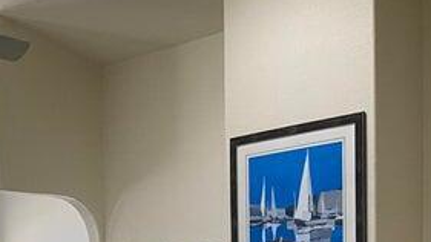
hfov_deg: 24.3
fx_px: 983
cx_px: 77
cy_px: 360
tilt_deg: -2.2
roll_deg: +0.7
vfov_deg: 13.3
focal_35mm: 86
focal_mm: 4.25
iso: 125
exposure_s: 1/60
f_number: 1.8
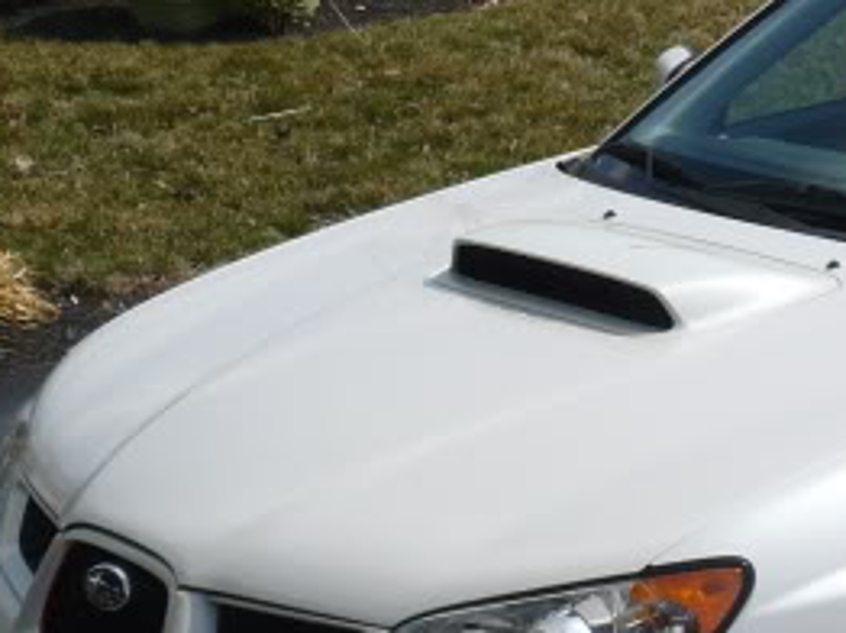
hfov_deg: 17.5
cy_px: 320
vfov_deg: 13.8
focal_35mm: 107
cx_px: 1043
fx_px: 2613
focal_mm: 5.8
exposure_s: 1/320
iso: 100
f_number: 8
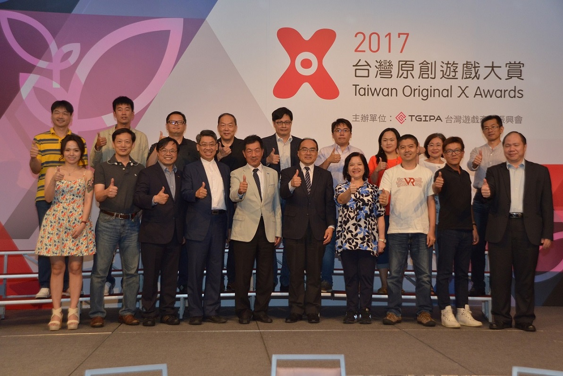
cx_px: 282
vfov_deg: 28.1
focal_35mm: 48
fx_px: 751
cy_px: 188
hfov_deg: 41.1
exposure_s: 1/100
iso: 2000
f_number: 5.6
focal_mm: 48
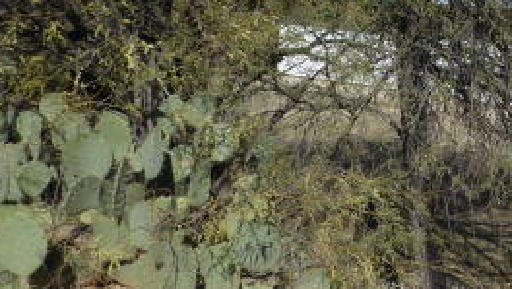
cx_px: 592
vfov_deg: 17.2
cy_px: -89
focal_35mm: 66
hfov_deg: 28.3
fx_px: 897
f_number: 4
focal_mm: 4.4
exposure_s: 1/1000
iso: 100
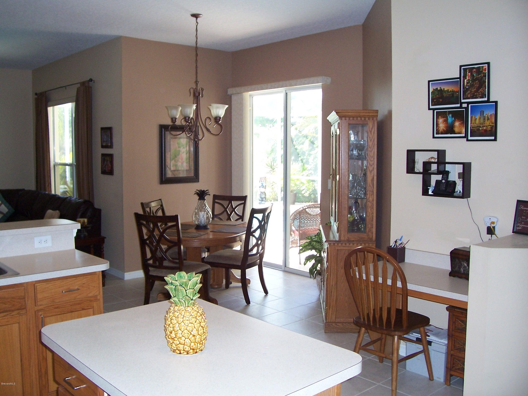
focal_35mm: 34
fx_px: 519
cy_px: 198
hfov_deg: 54.0
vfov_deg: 41.8
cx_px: 264
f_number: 2.7
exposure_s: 1/60
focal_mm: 5.6
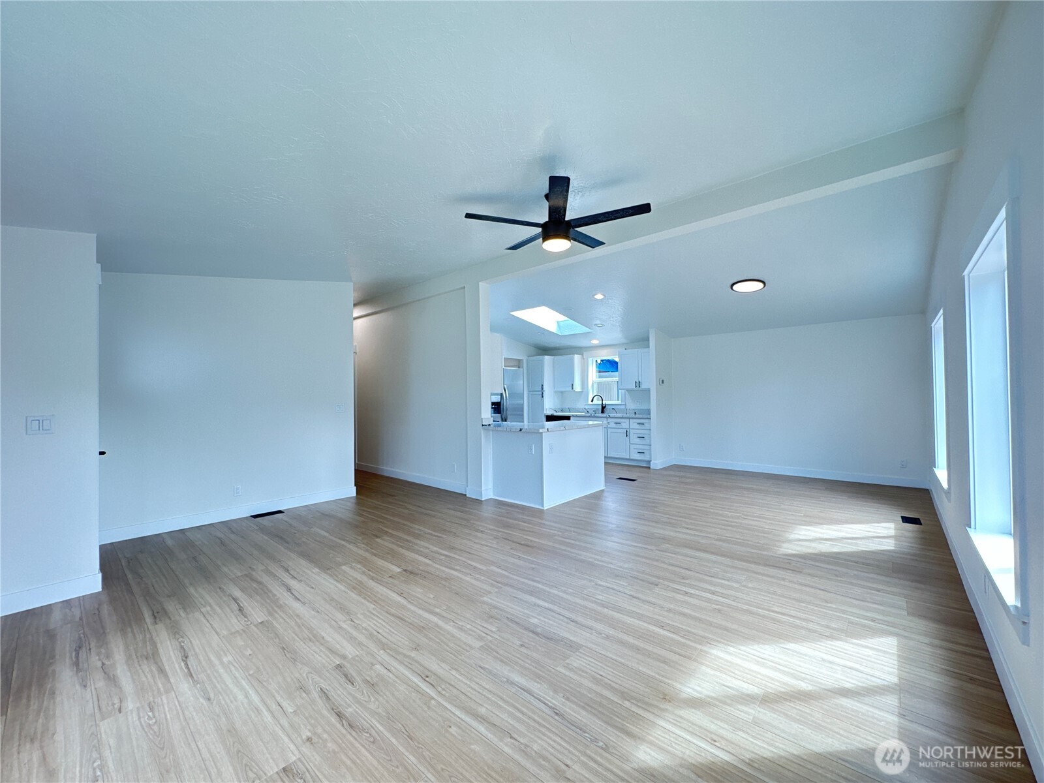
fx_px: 422
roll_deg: +0.4
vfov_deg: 85.7
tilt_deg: +0.6
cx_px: 522
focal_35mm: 14
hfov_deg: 102.1
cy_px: 392
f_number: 2.2
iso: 160
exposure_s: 1/60
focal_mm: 2.22
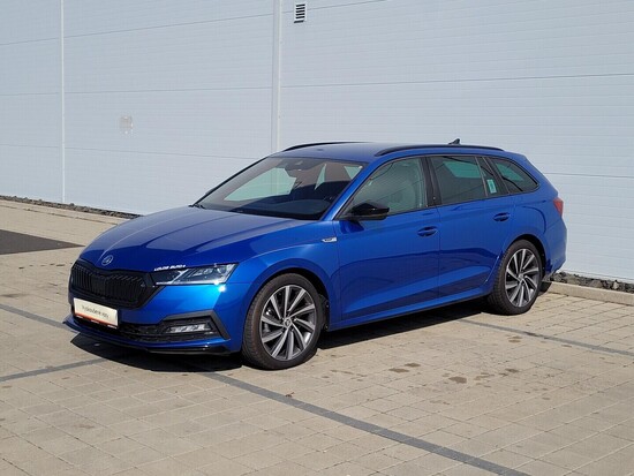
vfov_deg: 53.1
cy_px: 238
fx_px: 476
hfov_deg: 67.3
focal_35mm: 26
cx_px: 317
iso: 40
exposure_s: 1/3956
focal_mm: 5.4
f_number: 1.8
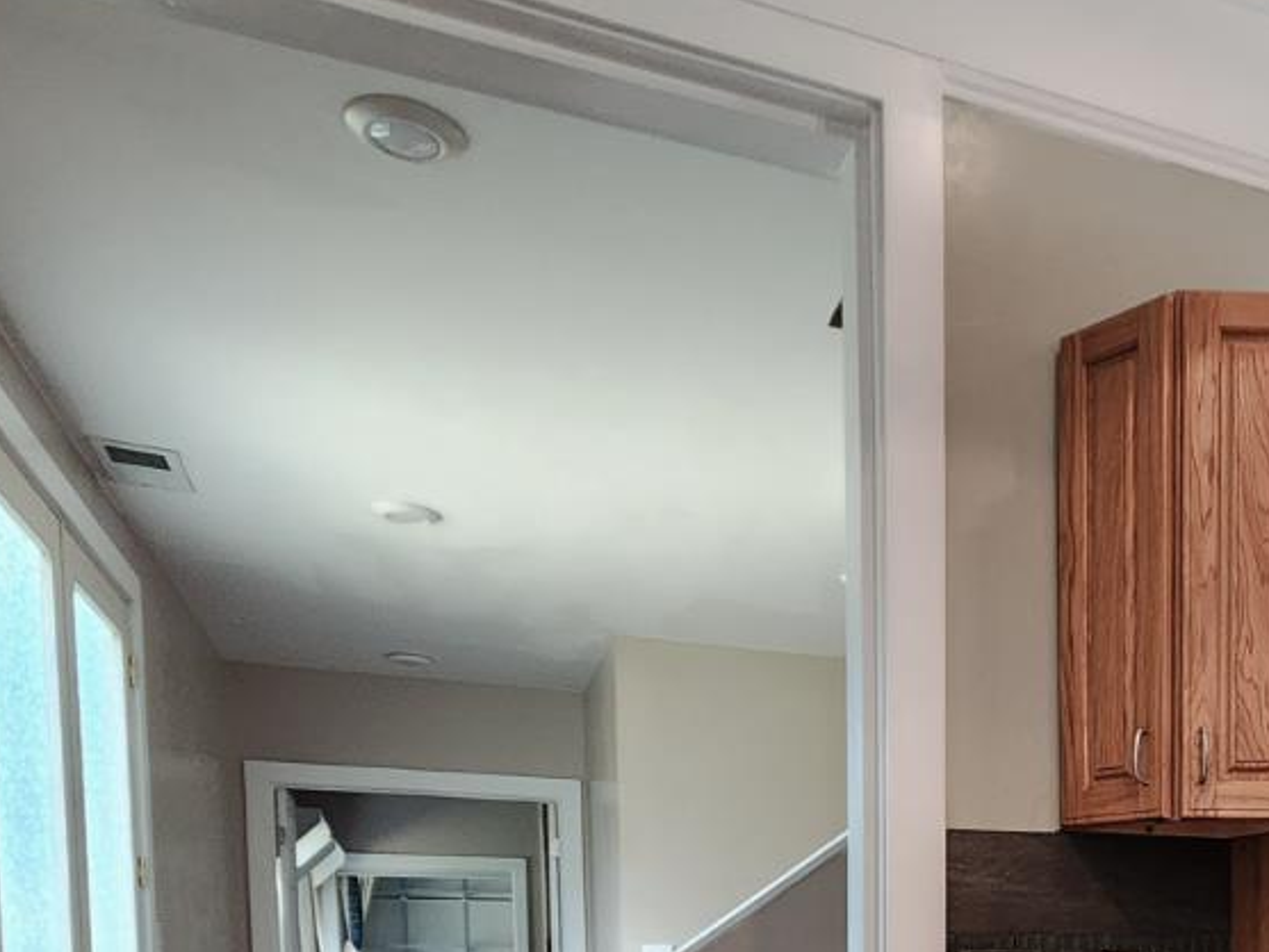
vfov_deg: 33.8
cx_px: 1132
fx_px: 1283
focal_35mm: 35
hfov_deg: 47.5
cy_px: 1115
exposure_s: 1/60
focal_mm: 2.2
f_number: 2.2
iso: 250
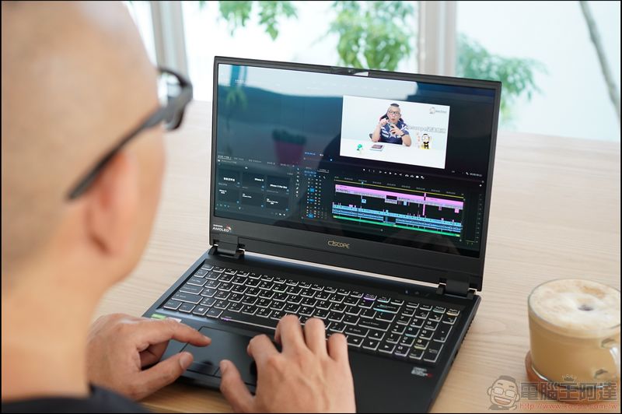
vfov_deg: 25.9
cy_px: 207
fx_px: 898
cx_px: 311
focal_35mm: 52
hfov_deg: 38.2
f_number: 3.2
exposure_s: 1/400
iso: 1600
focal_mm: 35
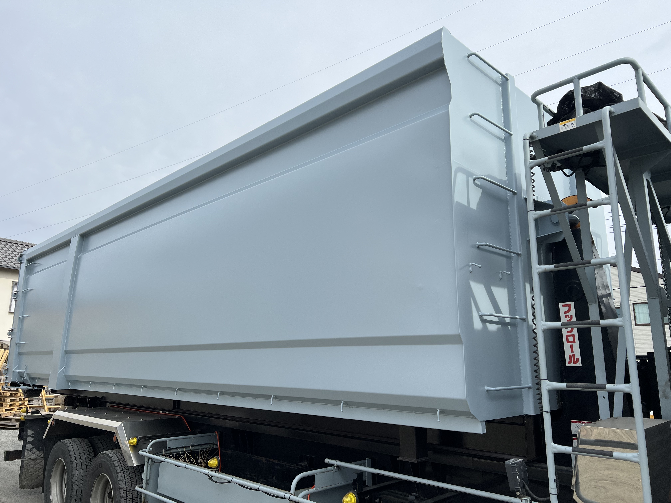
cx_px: 336
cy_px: 252
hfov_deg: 67.3
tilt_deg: +13.0
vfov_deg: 53.1
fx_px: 504
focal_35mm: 26
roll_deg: -0.6
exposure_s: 1/4274
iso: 50
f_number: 1.5
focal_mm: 5.7
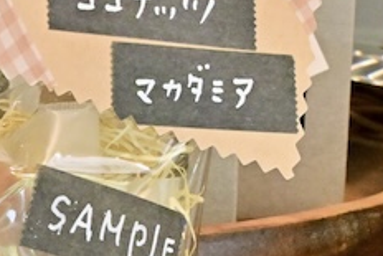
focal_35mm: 181
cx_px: -411
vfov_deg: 7.6
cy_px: 216
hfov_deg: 10.4
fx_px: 1927
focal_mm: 42
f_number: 18
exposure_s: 1/100
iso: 4000
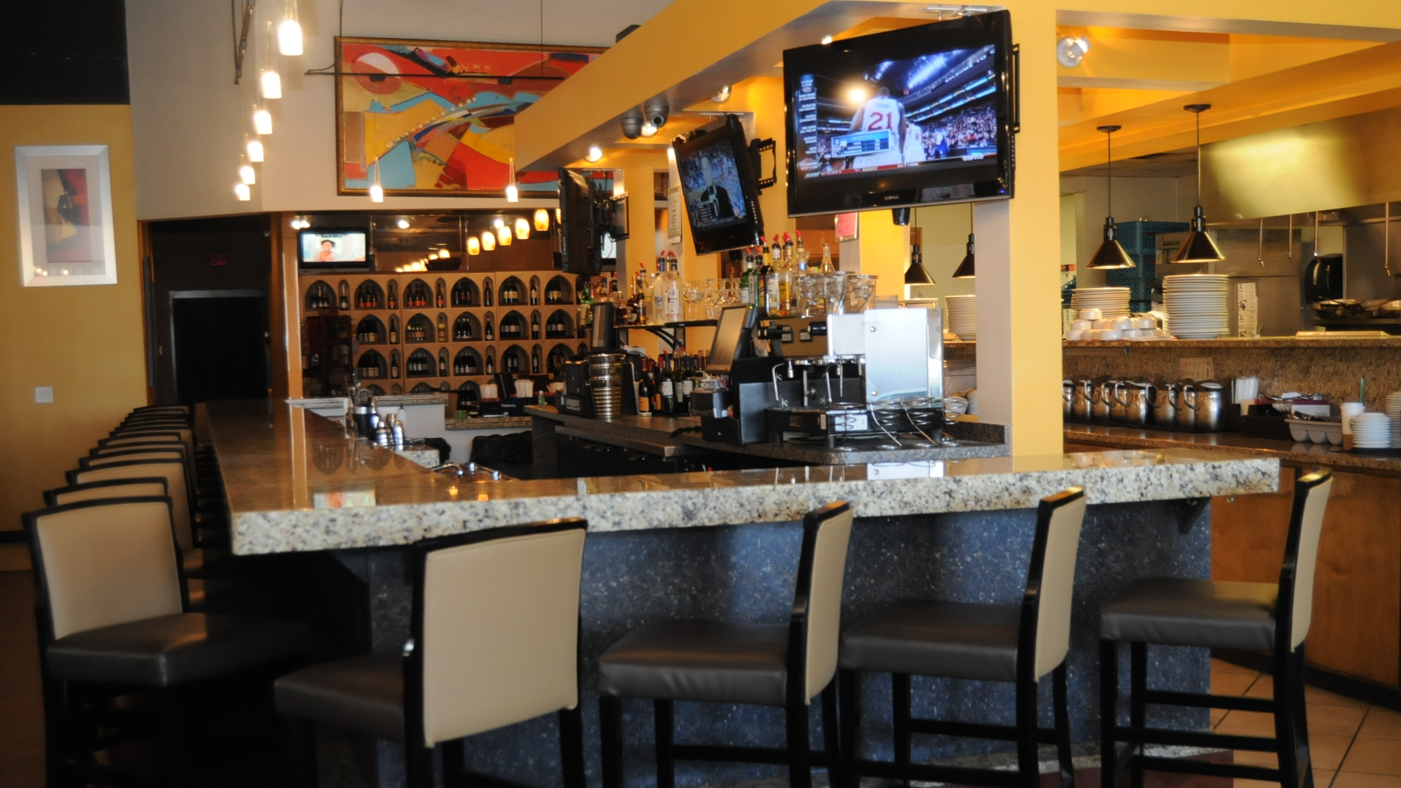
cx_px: 701
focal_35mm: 44
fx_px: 1634
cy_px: 459
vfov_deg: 27.1
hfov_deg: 46.4
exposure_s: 1/60
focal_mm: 28
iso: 1000
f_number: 4
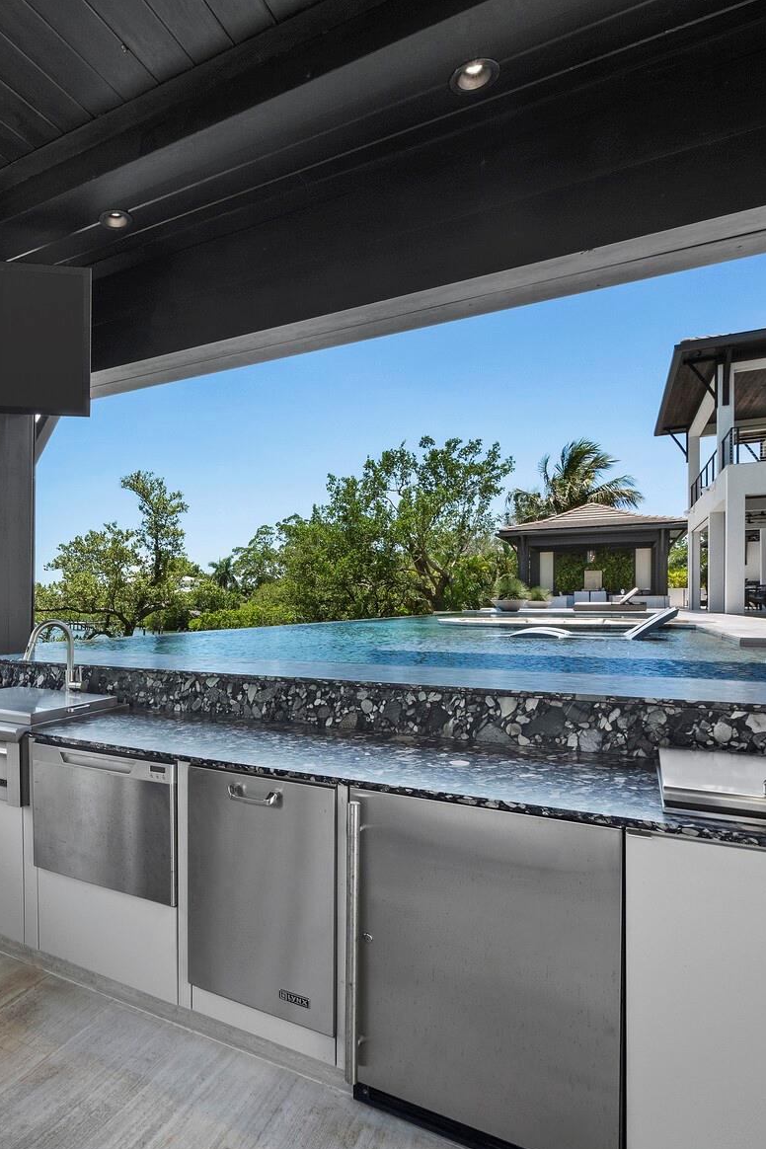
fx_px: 638
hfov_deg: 58.4
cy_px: 586
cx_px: 184
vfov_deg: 84.0
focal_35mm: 20
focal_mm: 7
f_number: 11
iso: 320
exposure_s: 1/25
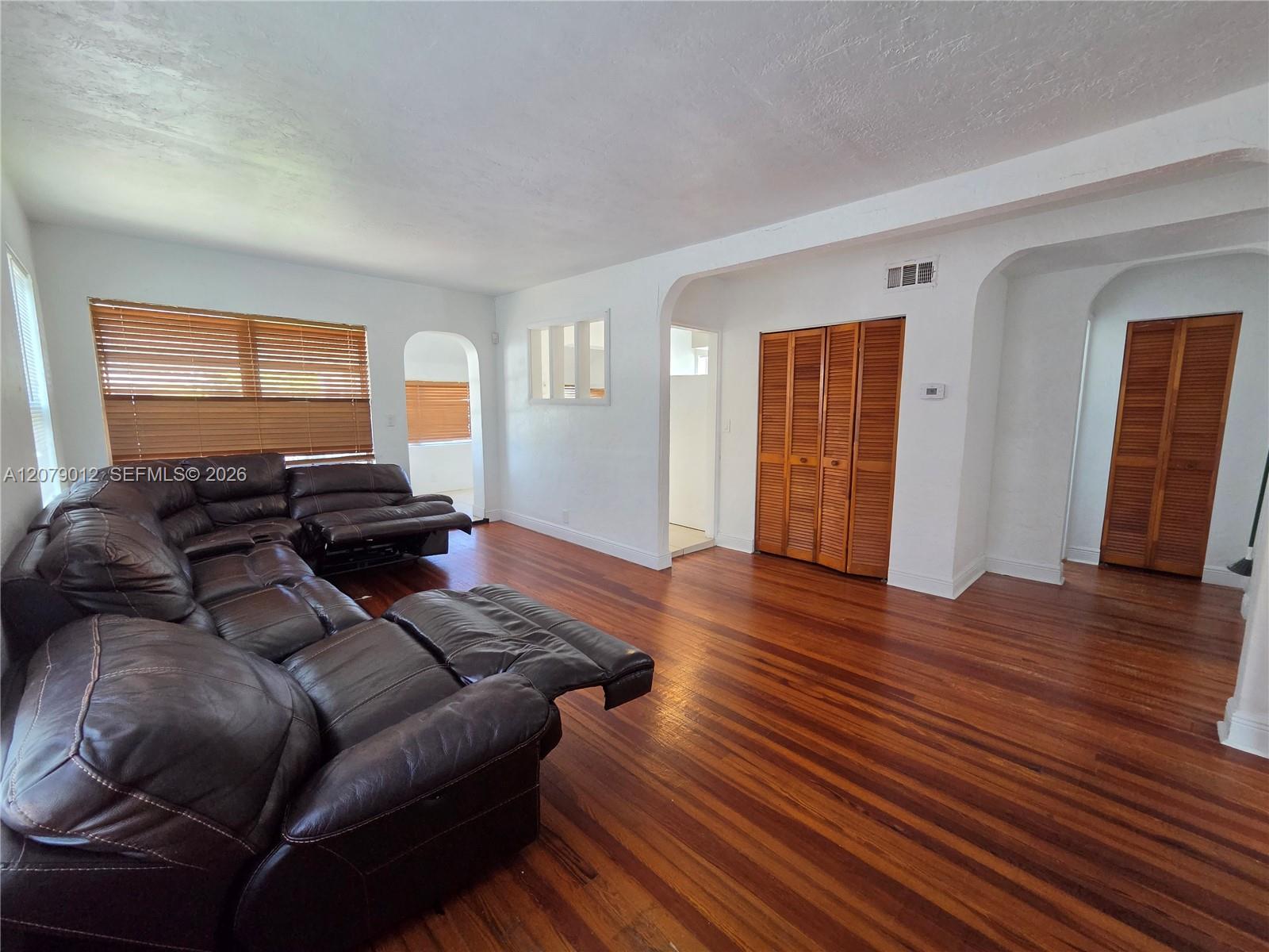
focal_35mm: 13
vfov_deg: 89.9
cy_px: 476
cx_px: 634
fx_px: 477
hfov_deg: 106.2
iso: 400
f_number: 2.2
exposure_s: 1/120
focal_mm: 2.2
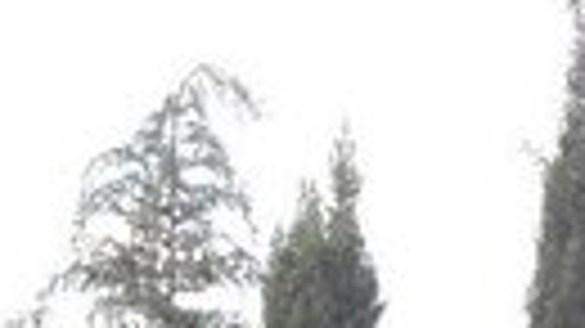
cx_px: 382
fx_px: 2124
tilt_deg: -3.6
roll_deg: -2.7
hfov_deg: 15.7
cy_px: 1060
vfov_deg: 7.5
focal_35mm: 137
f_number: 2.4
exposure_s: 1/396
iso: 50
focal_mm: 4.12
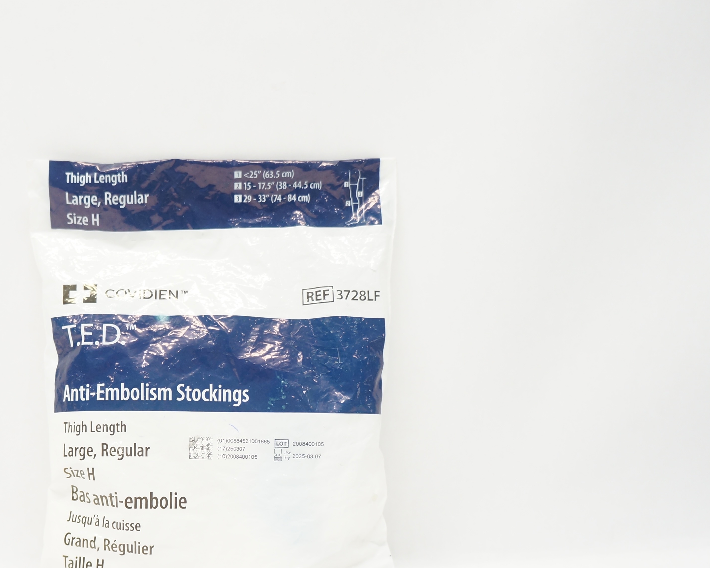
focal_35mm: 44
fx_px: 925
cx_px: 225
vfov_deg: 33.9
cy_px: 369
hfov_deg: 41.4
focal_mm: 18
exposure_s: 1/80
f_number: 3.5
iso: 400
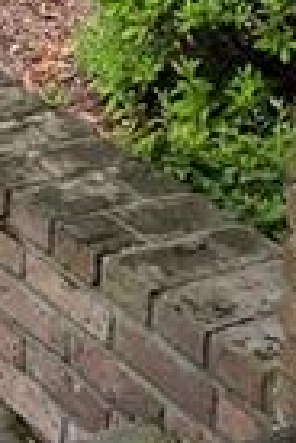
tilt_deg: -5.6
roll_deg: -0.7
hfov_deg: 8.3
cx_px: -425
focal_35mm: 151
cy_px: -562
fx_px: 1862
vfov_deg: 11.6
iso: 50
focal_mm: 5.7
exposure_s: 1/521
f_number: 1.5
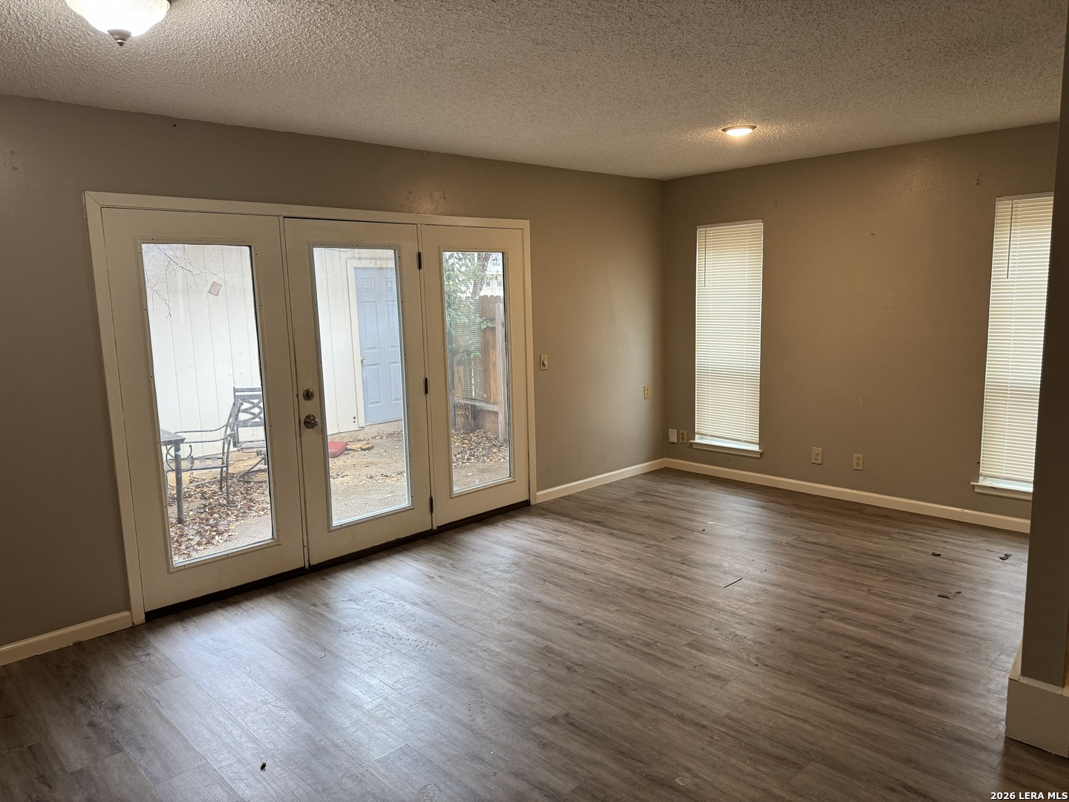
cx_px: 534
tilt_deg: -10.0
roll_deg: +1.8
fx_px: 741
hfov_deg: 71.6
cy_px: 401
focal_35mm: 24
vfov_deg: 56.8
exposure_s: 1/120
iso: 200
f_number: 1.78
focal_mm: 6.76
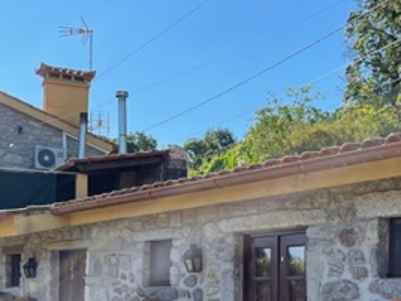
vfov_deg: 22.7
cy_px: 300
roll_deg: -0.6
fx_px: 718
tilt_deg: +0.6
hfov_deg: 31.2
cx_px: 190
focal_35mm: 62
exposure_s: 1/2398
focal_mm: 4.2
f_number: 1.6
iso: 32
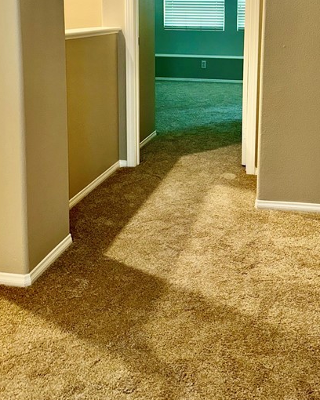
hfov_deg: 32.0
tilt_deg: -9.9
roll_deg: -1.3
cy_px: 98
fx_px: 556
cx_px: 197
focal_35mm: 47
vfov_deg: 38.5
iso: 80
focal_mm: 6.86
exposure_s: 1/17
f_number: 1.78
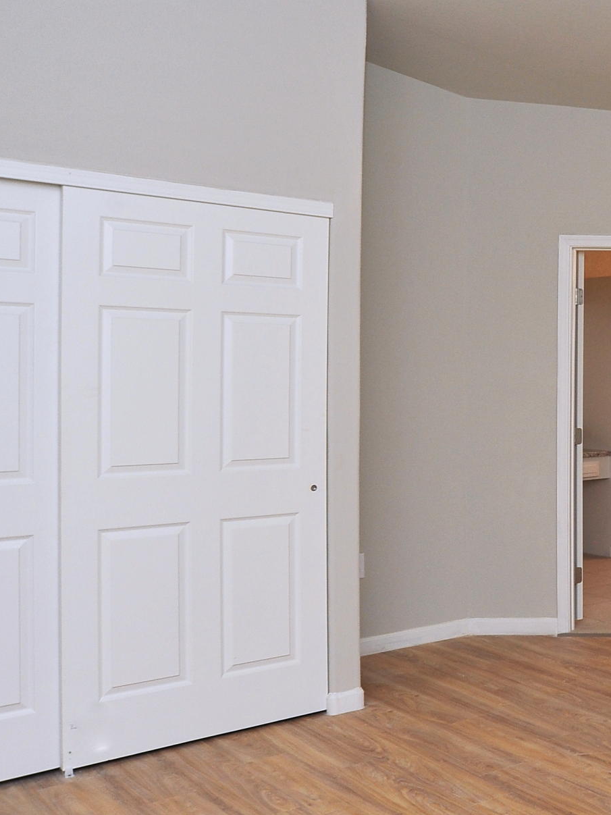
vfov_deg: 43.8
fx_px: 1012
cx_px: 868
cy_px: 361
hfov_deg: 26.4
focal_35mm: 43
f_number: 6.3
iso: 640
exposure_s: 1/40
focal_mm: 18
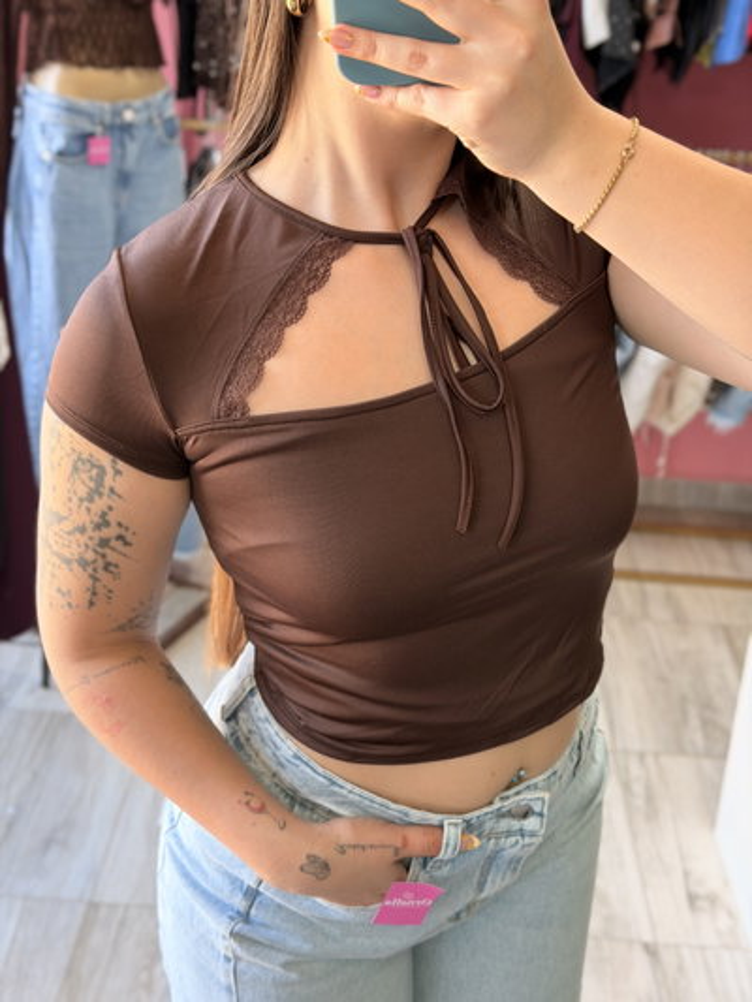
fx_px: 1390
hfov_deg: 30.3
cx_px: 376
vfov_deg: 39.6
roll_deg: -3.0
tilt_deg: -25.2
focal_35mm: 48
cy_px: 501
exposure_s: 1/92
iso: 100
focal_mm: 6.76
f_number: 1.78
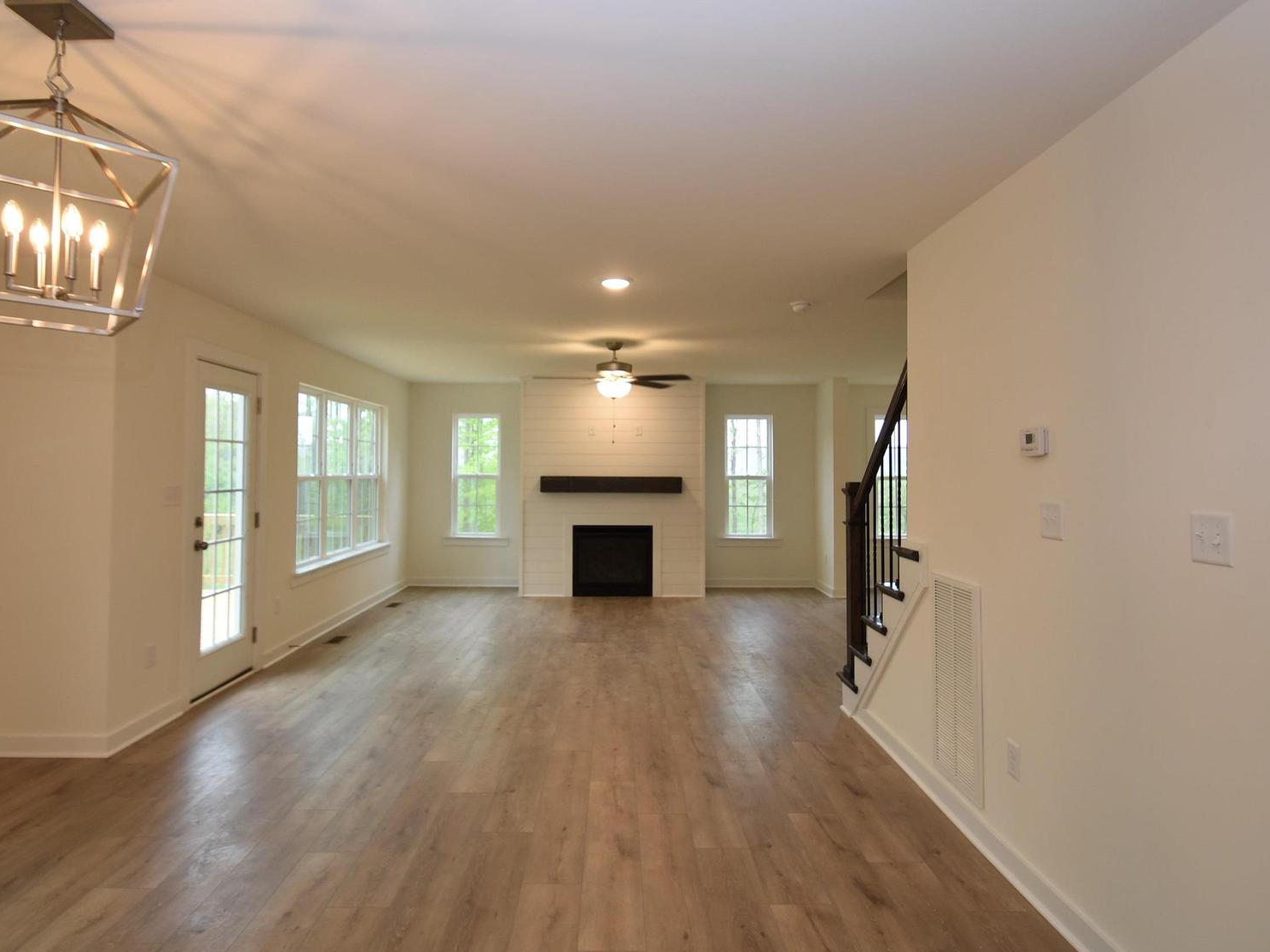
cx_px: 630
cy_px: 422
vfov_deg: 65.8
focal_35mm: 20
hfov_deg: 81.7
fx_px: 734
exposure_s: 1/60
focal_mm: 10
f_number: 4
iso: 250
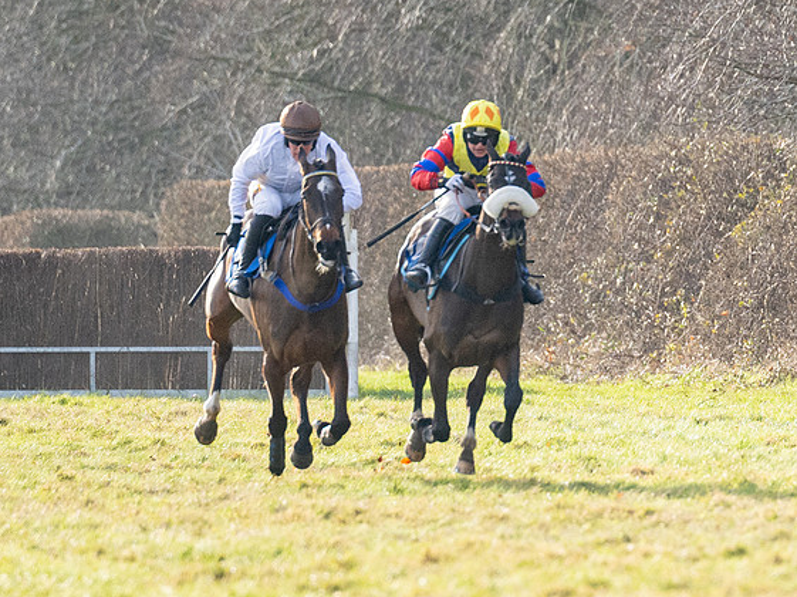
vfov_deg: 1.8
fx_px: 18684
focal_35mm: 812
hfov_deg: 2.4
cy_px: 287
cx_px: 696
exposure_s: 1/2500
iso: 400
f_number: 2.8
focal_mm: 195
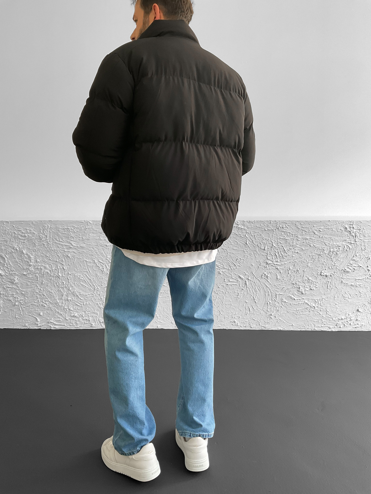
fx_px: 414
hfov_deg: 48.2
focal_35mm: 29
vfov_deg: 61.7
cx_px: 186
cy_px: 247
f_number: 1.8
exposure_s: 1/120
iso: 64
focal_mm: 3
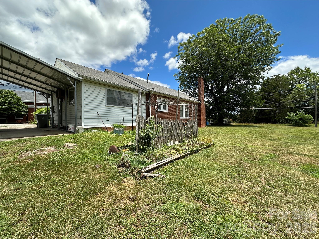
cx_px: 160
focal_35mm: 14
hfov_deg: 102.1
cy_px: 120
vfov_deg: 85.7
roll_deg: +0.4
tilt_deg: -0.1
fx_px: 129
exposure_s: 1/1742
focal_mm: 2.22
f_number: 2.2
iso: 50
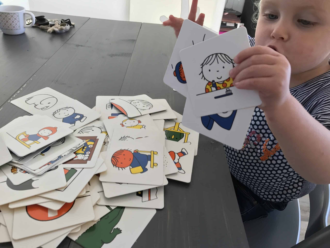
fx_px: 267
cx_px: 165
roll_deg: -6.3
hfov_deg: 63.4
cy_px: 124
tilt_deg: -34.5
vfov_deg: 49.7
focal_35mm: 28
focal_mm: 3.99
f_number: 1.8
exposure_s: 1/100
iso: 40
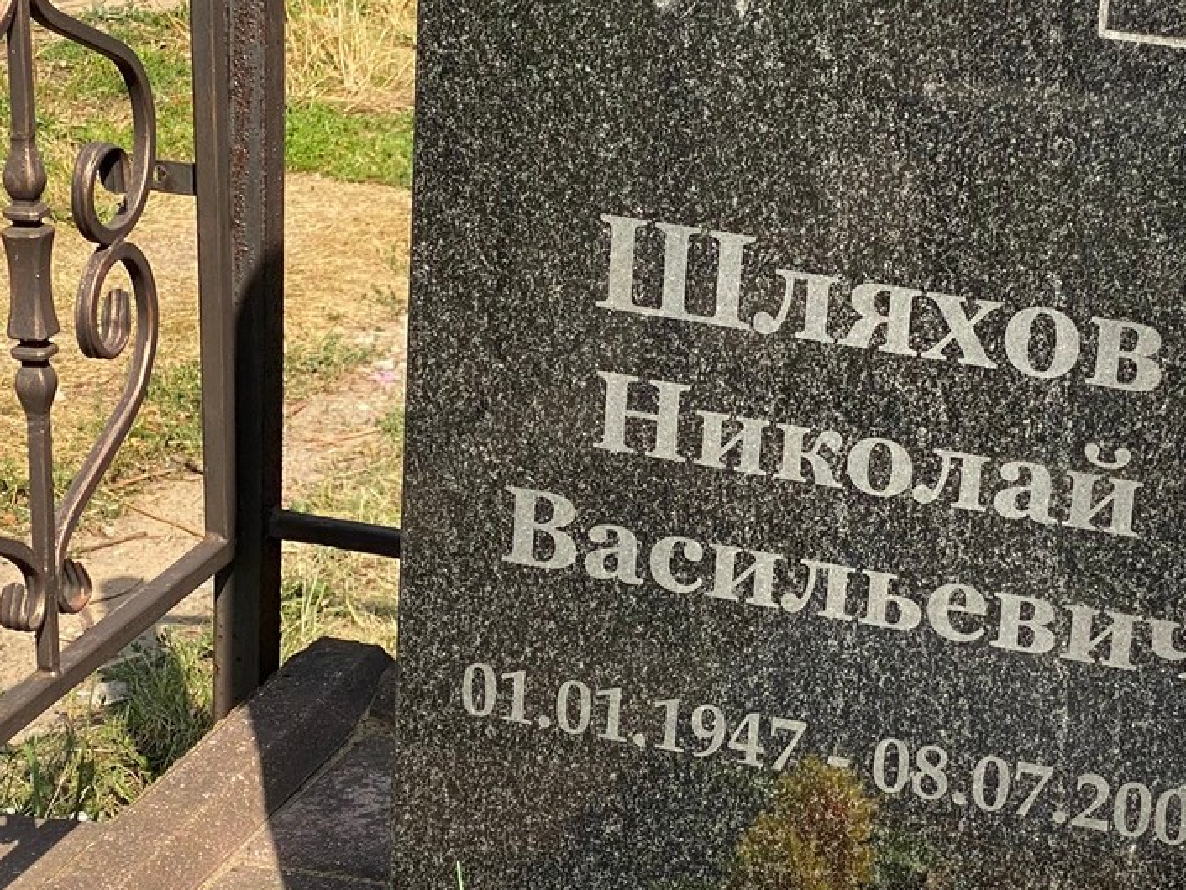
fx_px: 3633
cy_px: 527
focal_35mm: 106
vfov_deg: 14.0
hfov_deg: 18.4
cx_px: 865
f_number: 2
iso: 20
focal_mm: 6
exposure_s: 1/905
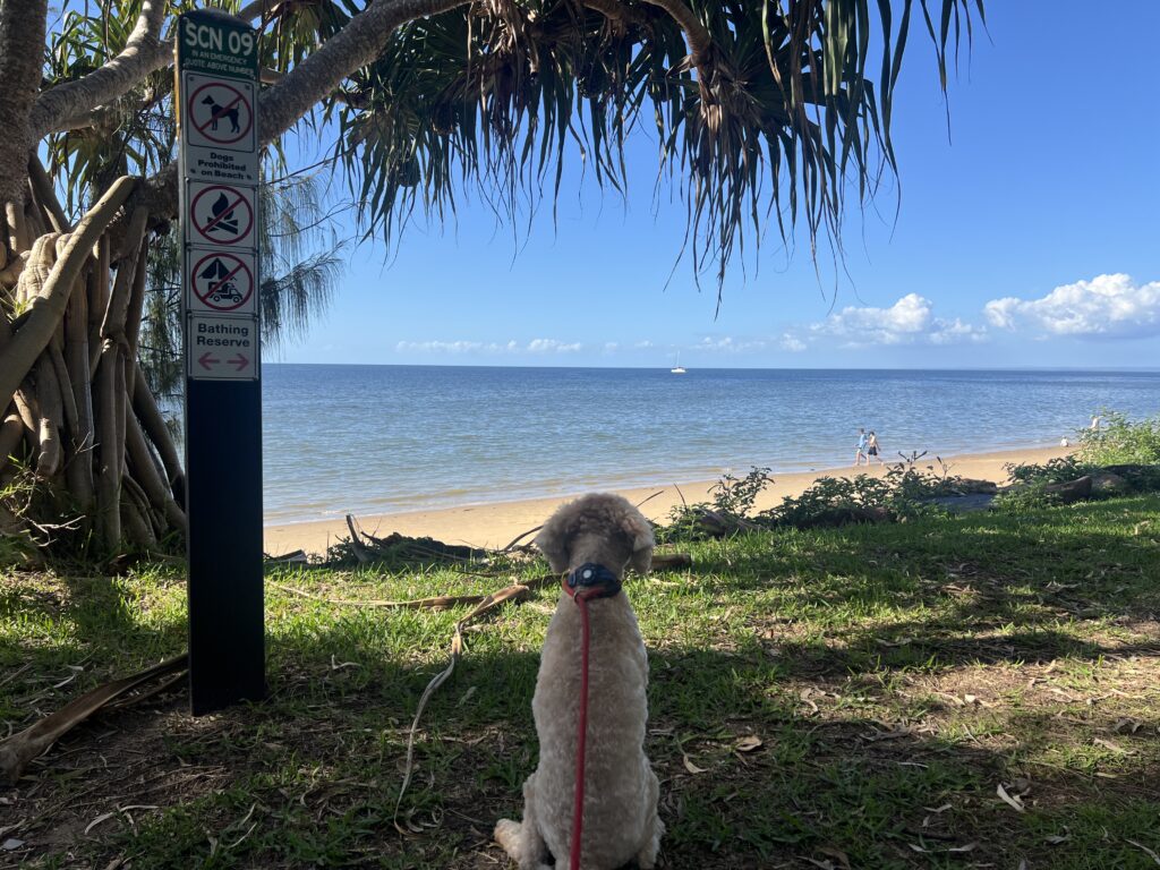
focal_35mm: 26
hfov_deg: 67.3
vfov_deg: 53.1
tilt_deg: -4.1
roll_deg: -0.7
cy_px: 435
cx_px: 580
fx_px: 871
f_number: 1.5
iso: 50
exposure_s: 1/3257
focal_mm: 5.7
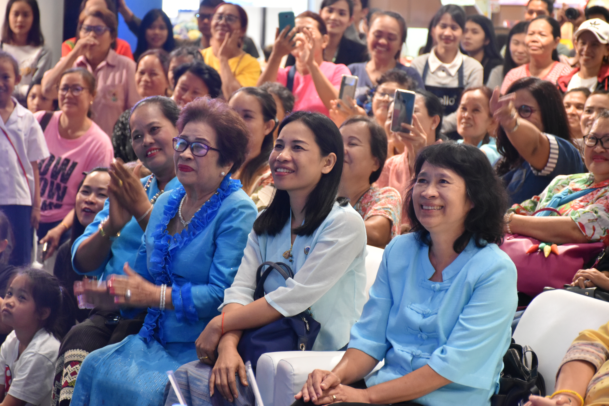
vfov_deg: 10.2
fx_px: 2284
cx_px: 304
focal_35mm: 135
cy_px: 203
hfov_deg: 15.2
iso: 2000
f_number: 5.3
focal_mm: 90
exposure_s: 1/60
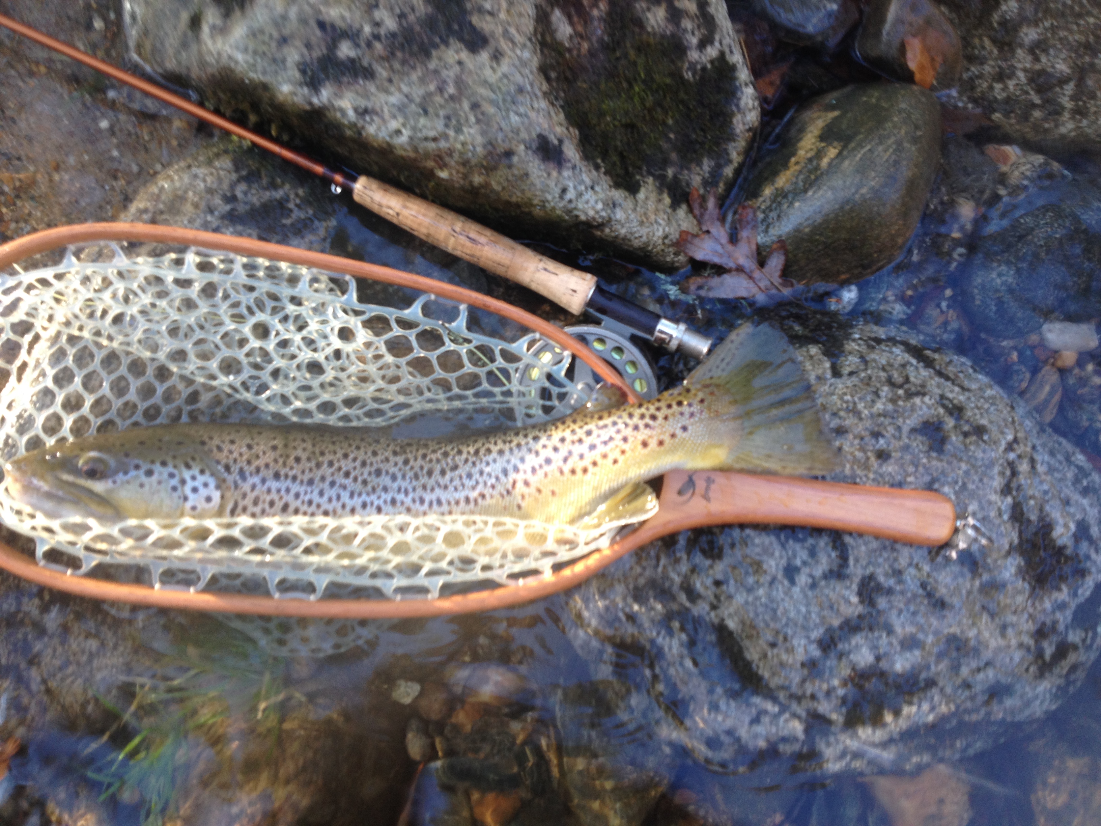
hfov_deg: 52.6
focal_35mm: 35
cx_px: 550
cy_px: 413
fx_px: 1113
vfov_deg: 40.7
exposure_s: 1/40
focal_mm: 4.28
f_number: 2.4
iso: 50
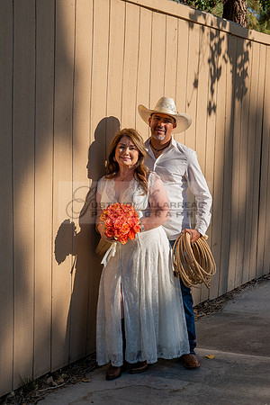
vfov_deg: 31.2
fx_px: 726
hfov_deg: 21.0
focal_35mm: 65
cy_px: 203
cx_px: 101
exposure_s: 1/400
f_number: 10
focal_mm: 43
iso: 200
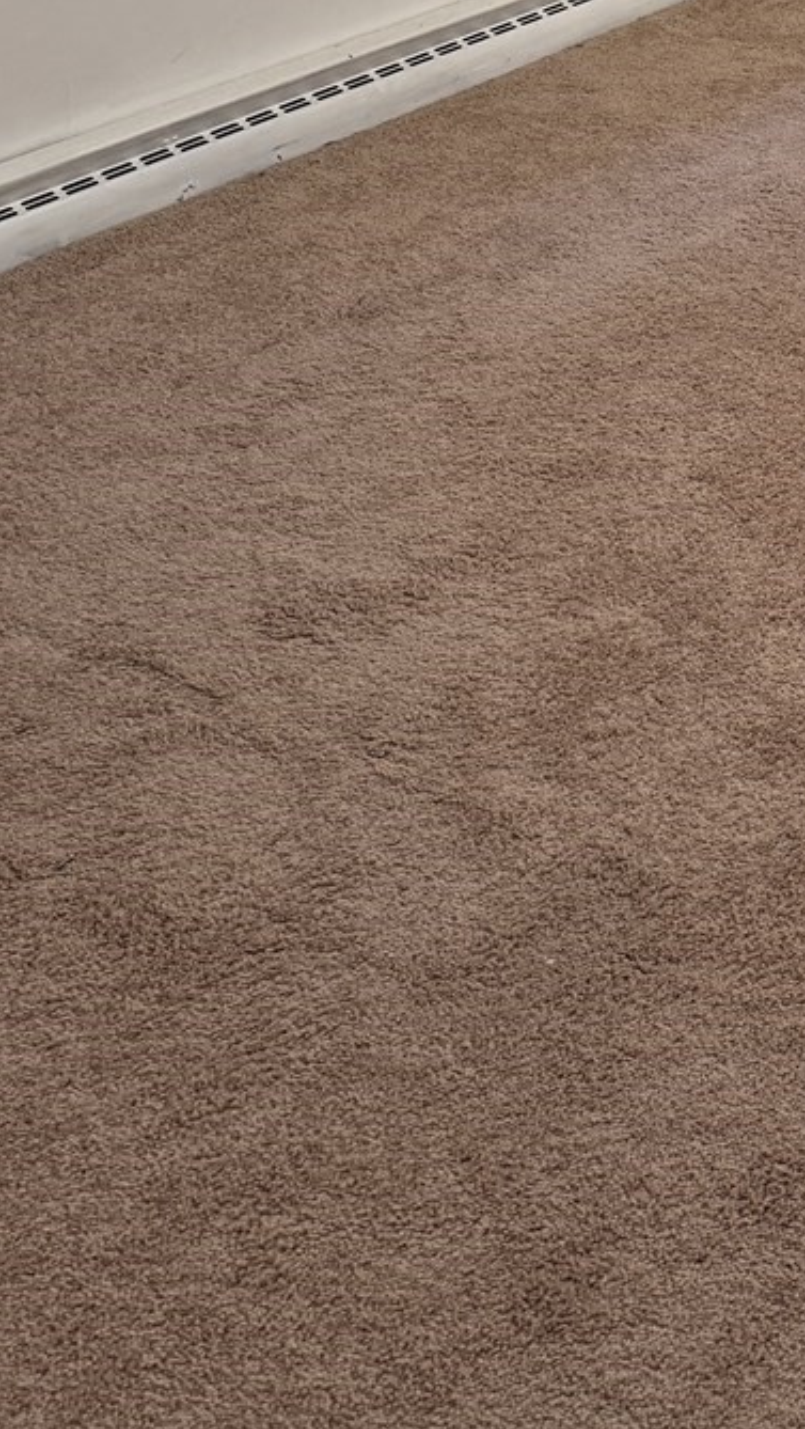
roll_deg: -1.8
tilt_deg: -20.4
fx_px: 2274
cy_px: 100
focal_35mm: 60
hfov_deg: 18.1
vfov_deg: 32.8
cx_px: 1174
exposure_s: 1/60
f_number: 1.78
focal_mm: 6.76
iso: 125
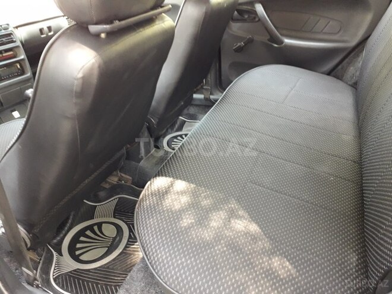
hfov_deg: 65.3
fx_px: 306
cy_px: 147
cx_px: 196
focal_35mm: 27
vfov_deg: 51.4
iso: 250
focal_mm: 3.6
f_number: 1.9
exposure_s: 1/25
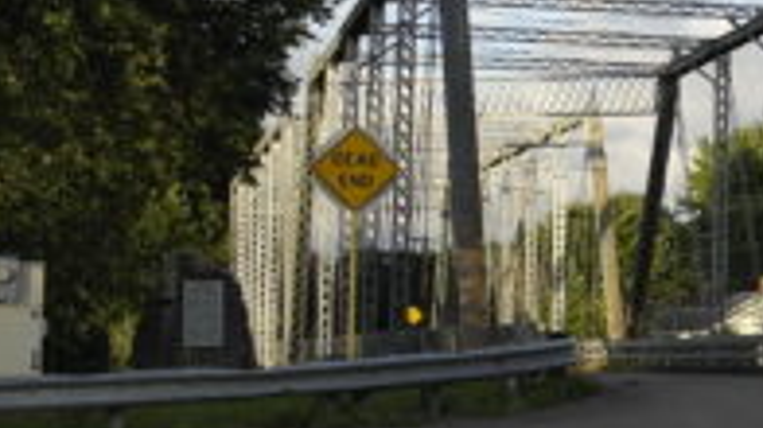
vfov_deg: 9.8
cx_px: 981
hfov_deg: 16.5
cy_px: 210
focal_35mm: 123
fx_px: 2487
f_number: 5
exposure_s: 1/200
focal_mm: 20
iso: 100
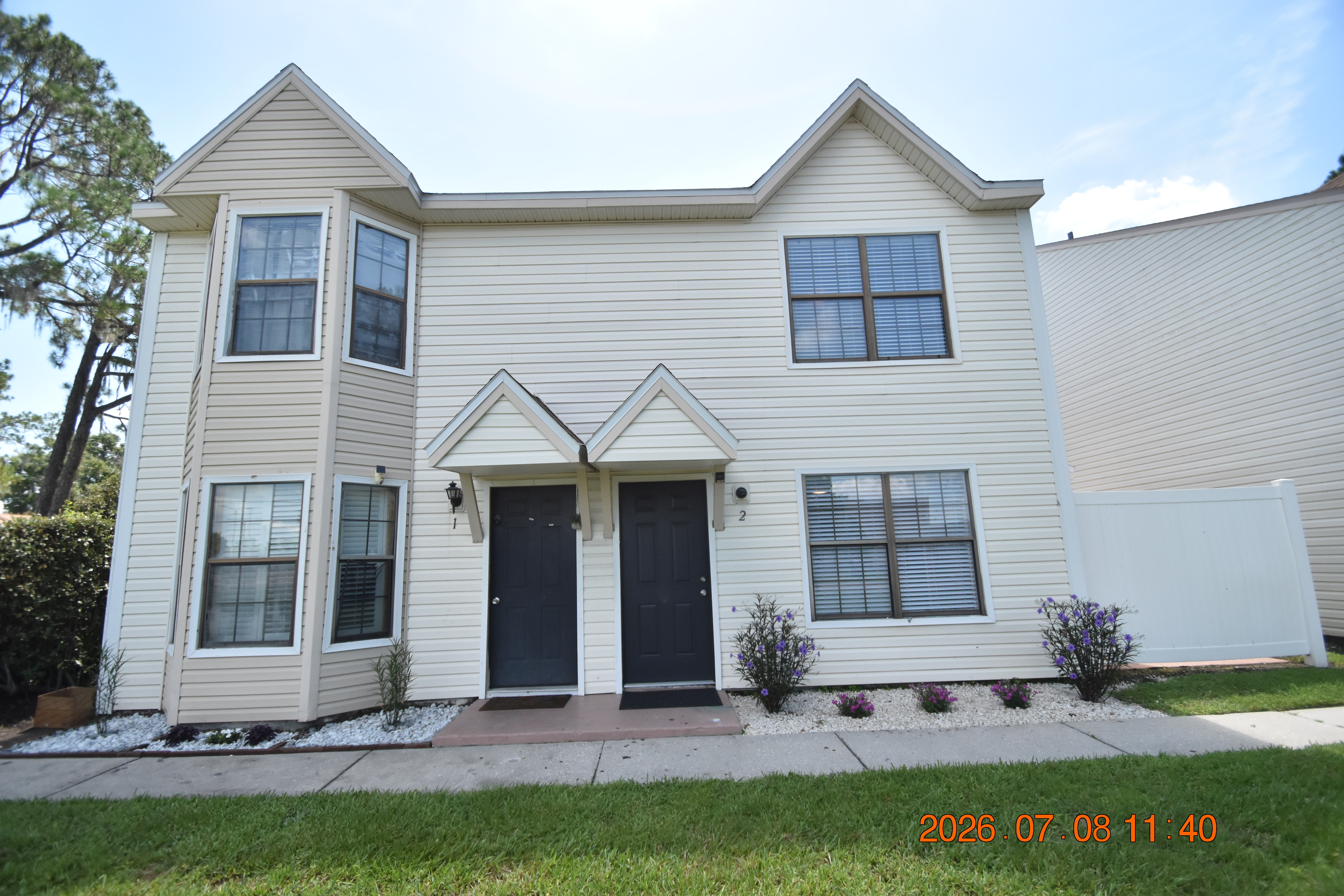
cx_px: 672
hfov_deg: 100.4
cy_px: 448
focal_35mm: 15
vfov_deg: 77.3
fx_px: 560
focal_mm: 10
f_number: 3.5
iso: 800
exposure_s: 1/4000
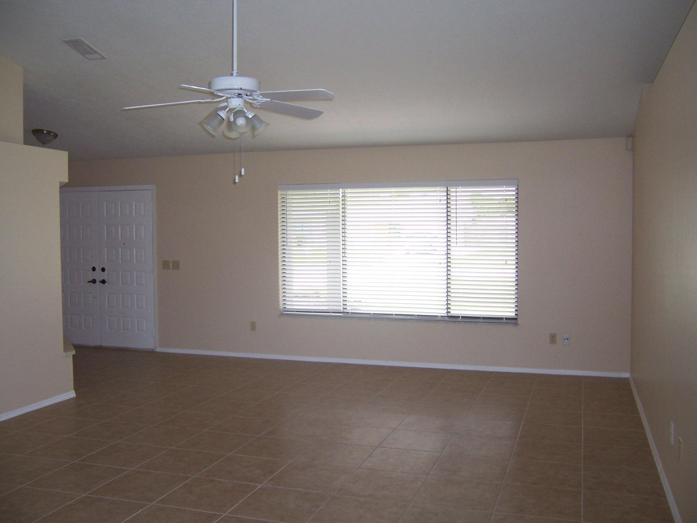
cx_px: 348
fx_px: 664
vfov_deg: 42.9
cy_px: 262
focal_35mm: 33
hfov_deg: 55.4
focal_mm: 5.5
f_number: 2.8
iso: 140
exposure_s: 1/90
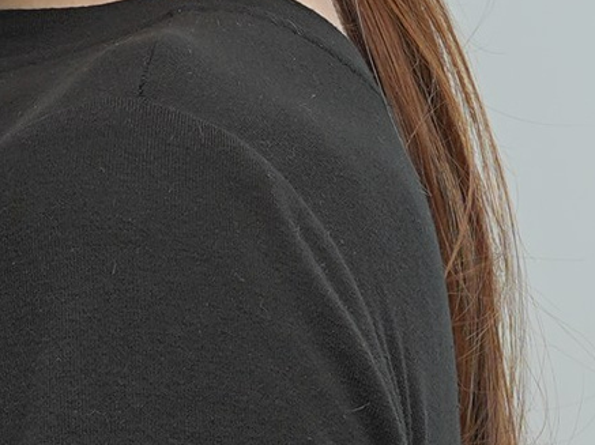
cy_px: 699
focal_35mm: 296
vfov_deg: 5.0
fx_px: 5084
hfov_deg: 6.7
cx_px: -3
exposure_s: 1/160
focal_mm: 35
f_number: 7.1
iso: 100
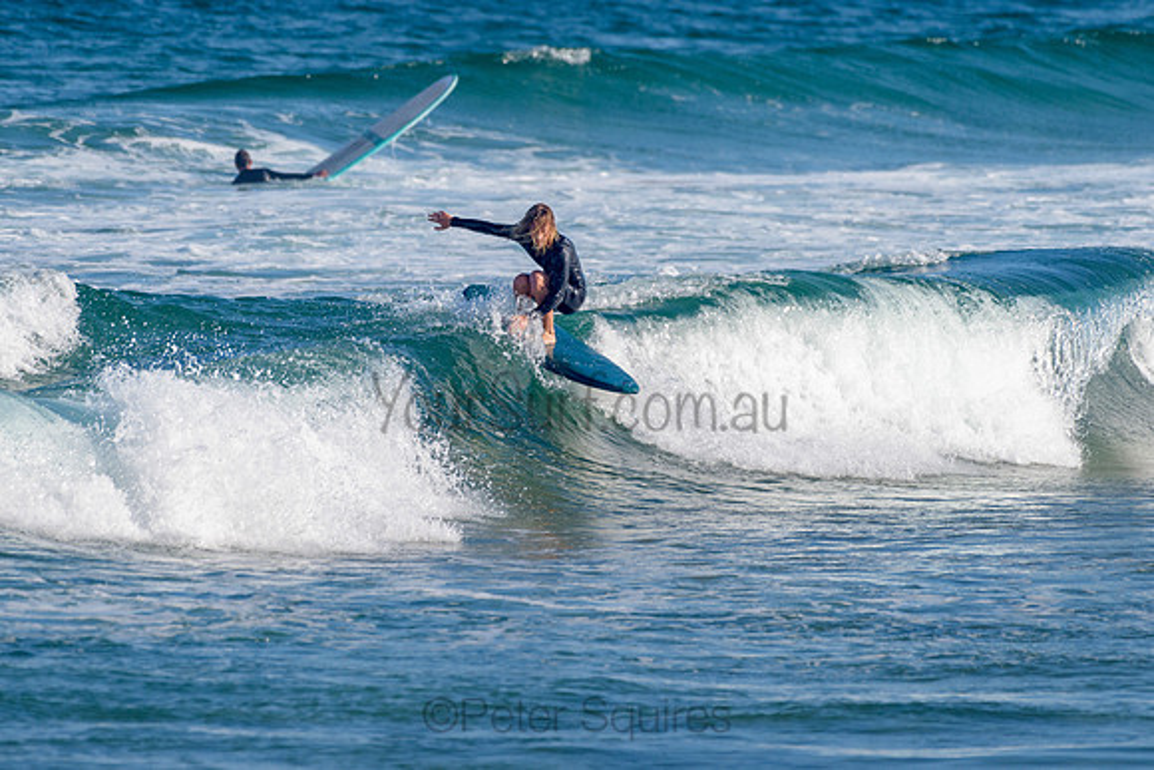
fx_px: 19661
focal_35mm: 613
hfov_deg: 3.4
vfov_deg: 2.2
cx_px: 565
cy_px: 301
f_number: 5.6
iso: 140
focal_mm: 500
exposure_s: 1/2000
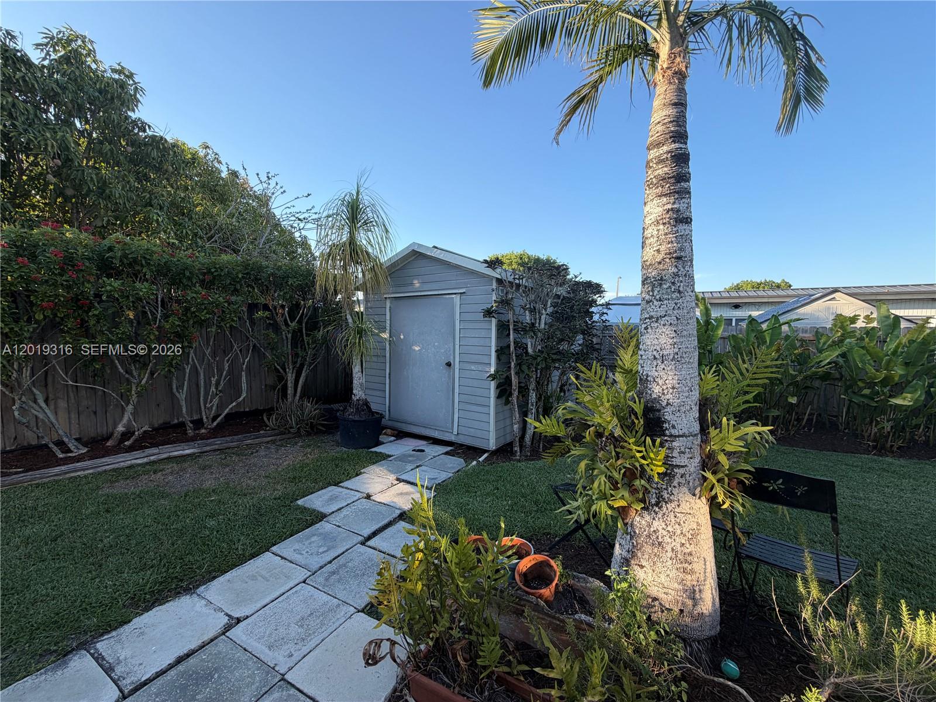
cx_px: 468
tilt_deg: -4.0
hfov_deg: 102.1
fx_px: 379
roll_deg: -0.9
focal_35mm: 14
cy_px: 351
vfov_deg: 85.7
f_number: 2.2
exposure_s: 1/502
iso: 40
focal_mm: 2.22
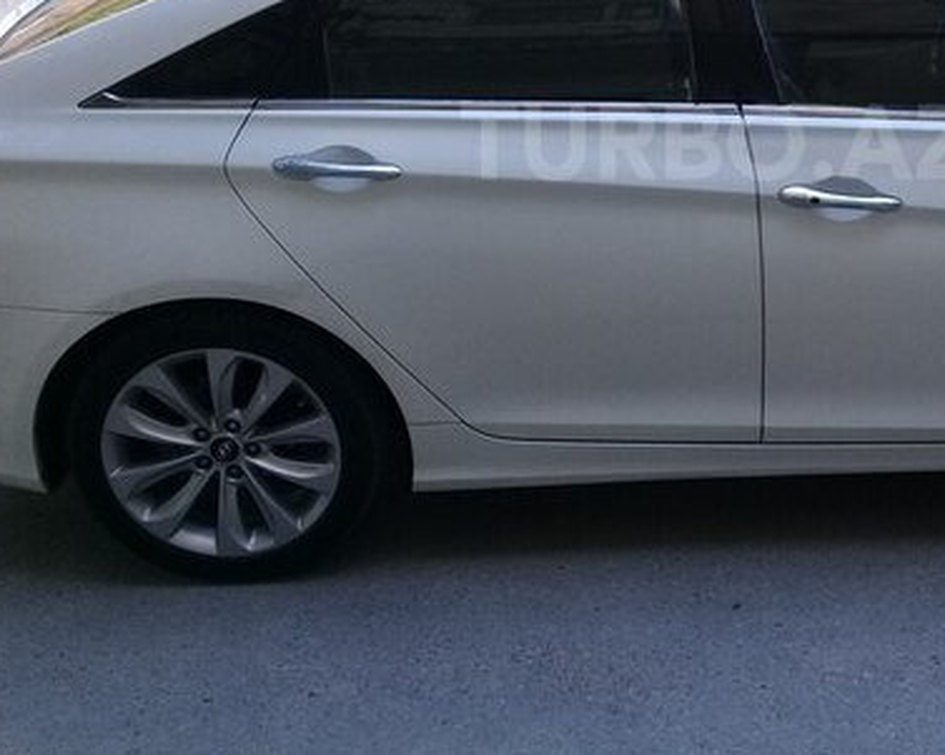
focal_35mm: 53
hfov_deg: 34.6
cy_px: 142
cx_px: 717
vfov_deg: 27.9
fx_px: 1481
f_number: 2.2
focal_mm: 3.3
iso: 50
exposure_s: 1/198
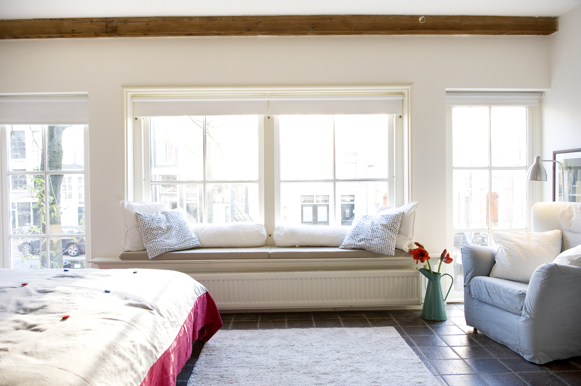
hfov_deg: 65.5
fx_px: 452
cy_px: 193
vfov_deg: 46.3
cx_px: 290
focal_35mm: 28
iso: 640
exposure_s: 1/80
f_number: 4.5
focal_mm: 28
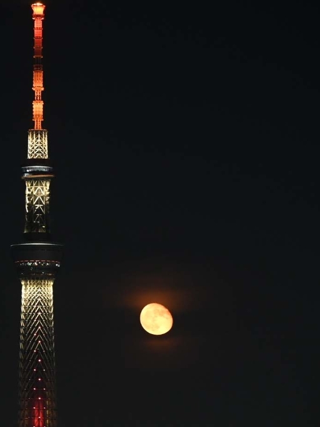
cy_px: 225
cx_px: 85
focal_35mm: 280
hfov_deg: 5.3
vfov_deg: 7.1
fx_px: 3451
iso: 1600
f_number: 5
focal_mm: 110
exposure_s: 1/6
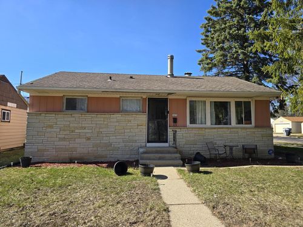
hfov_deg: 73.9
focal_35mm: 23
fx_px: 201
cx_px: 152
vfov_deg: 58.9
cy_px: 114
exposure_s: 1/521
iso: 12
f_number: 1.7
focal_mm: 6.3
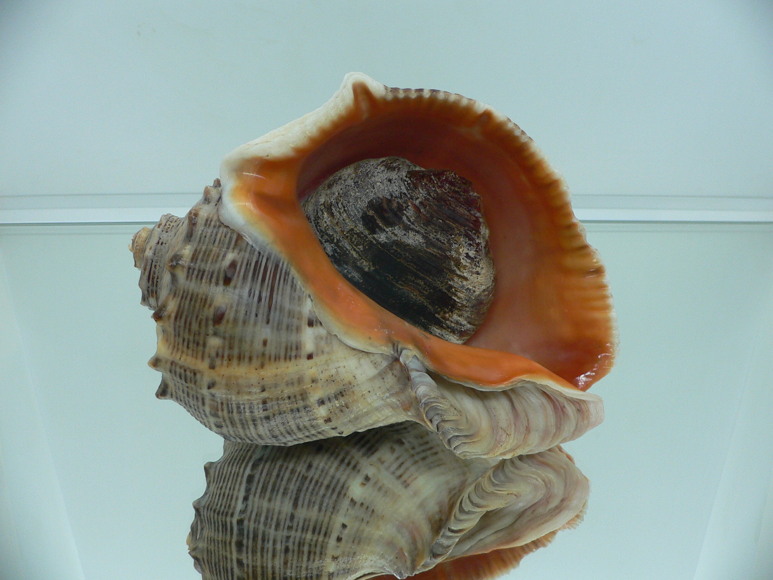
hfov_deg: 52.6
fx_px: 782
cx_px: 386
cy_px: 290
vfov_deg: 40.7
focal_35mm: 35
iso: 150
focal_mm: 4.6
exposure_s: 1/60
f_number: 2.8
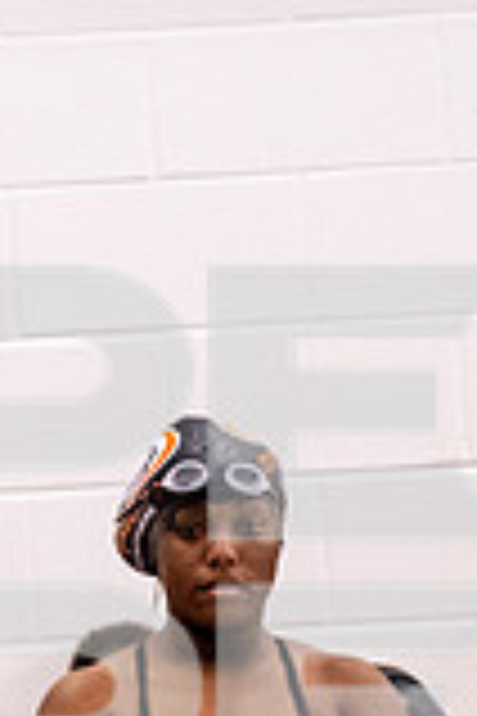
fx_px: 20708
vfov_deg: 2.0
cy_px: 495
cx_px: -385
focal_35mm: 1042
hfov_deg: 1.3
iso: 6400
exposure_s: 1/1250
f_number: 2.8
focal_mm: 200
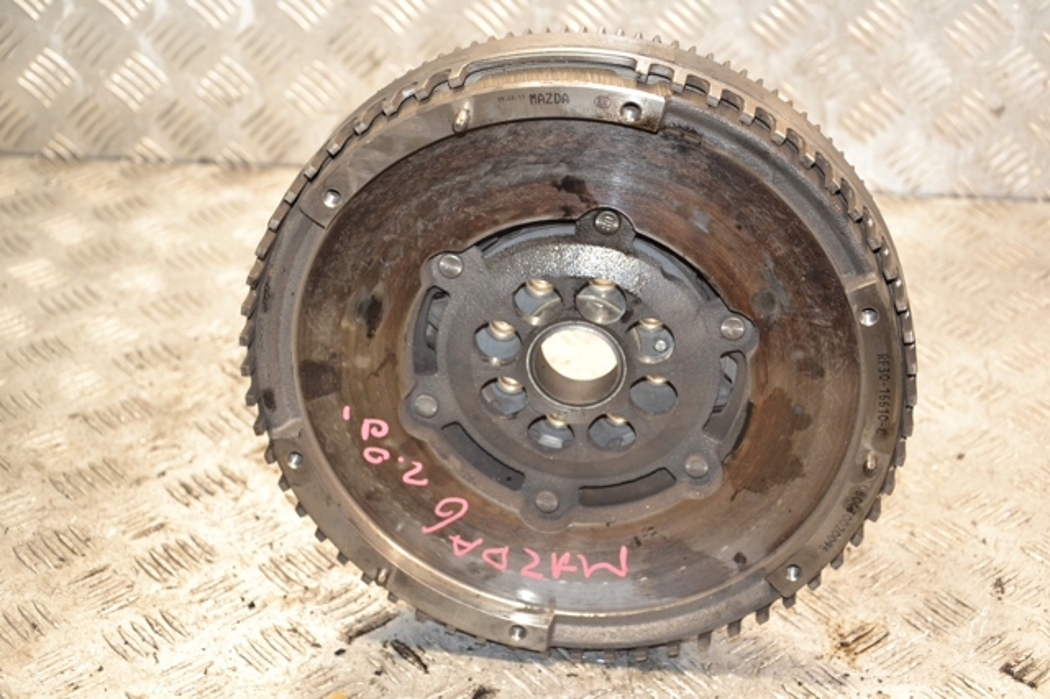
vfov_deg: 18.9
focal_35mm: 72
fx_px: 2099
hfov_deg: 28.1
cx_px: 525
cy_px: 350
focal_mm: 48
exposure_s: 1/60
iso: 800
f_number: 4.8
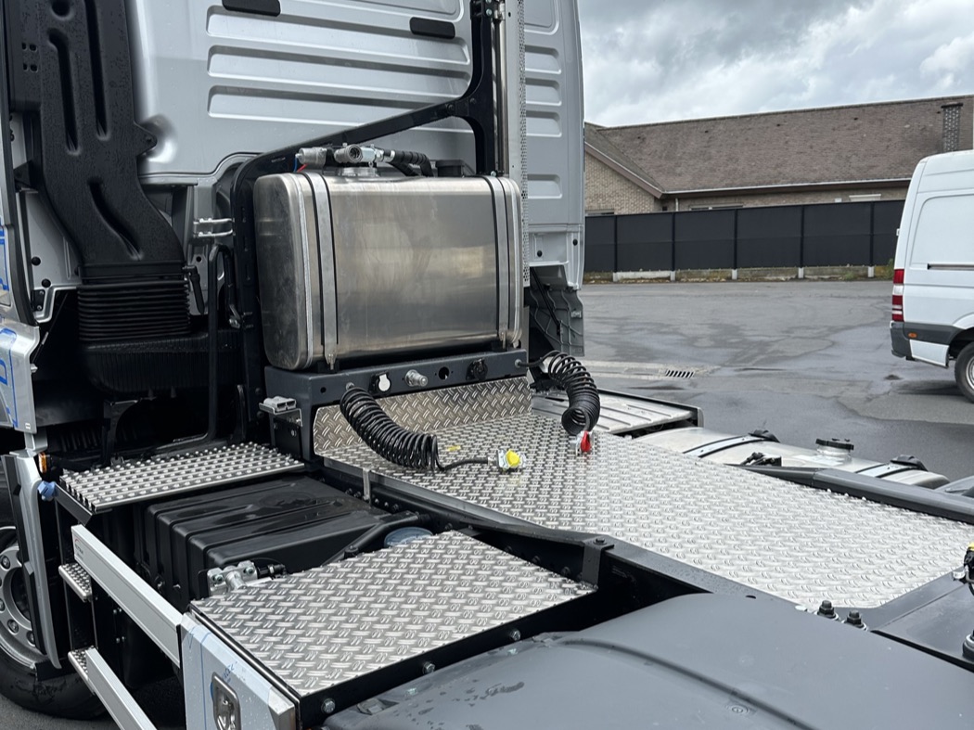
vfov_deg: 56.8
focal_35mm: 24
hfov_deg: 71.6
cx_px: 487
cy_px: 365
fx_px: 675
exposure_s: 1/3155
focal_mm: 6.86
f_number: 1.78
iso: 80
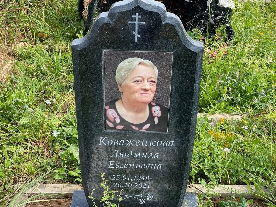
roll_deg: -0.5
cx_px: 138
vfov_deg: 28.0
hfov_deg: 36.8
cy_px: 104
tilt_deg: -29.3
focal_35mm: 52
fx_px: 415
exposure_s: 1/539
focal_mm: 6
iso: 20
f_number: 2
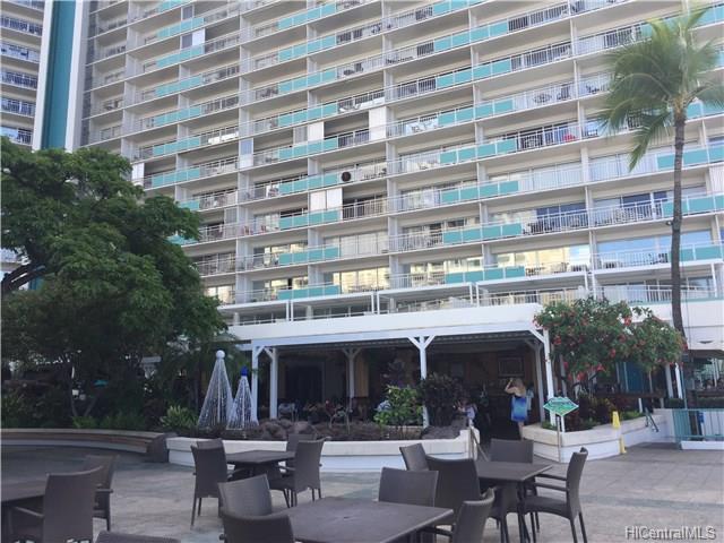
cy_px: 272
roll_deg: +0.9
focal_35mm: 29
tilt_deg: +11.1
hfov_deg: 61.7
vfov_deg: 48.2
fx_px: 607
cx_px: 362
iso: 32
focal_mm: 4.15
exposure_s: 1/659
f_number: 2.2
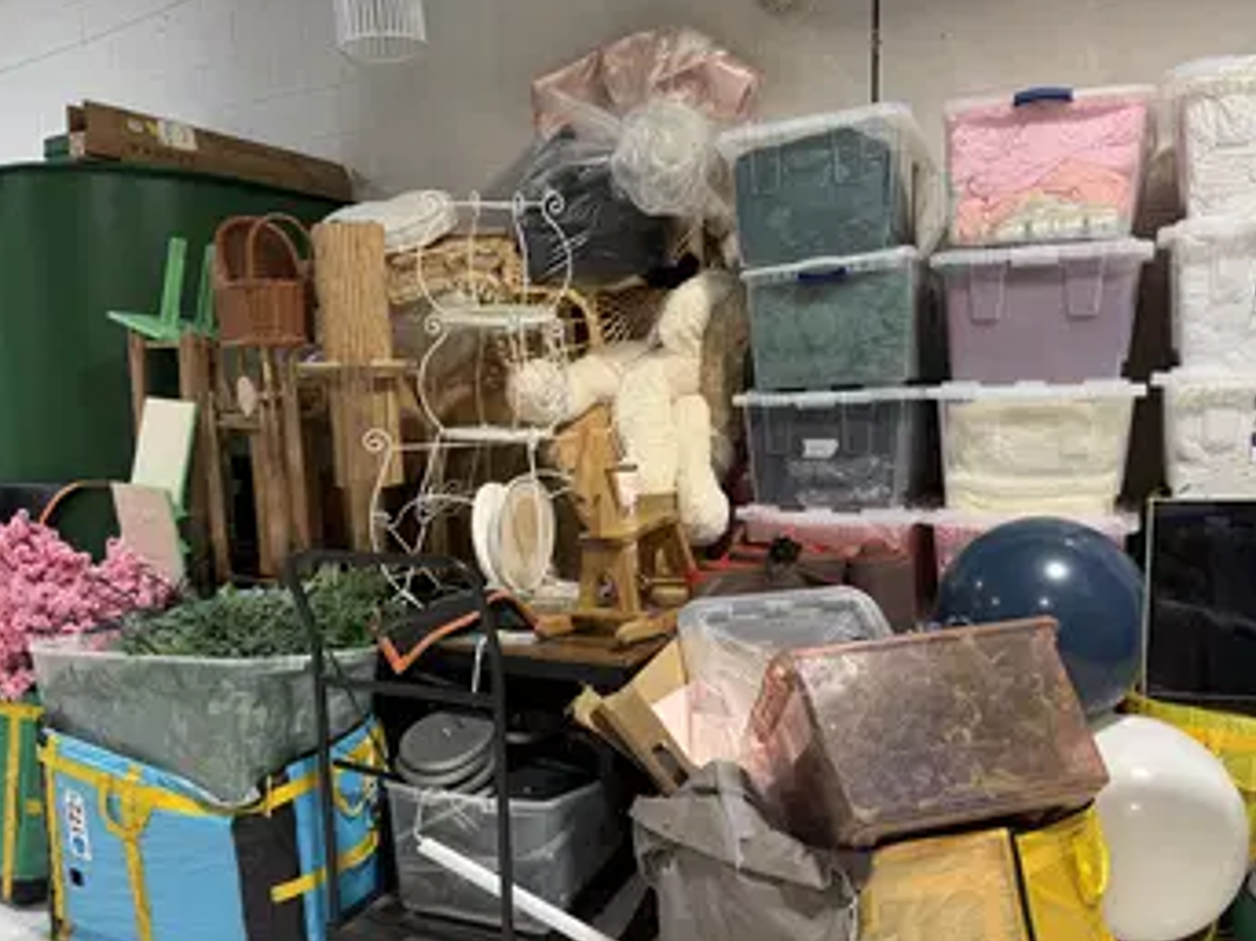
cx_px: 590
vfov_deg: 49.6
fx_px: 1016
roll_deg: +2.0
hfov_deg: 63.4
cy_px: 516
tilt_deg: -7.0
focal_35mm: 28
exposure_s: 1/60
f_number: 1.78
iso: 100
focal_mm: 6.76
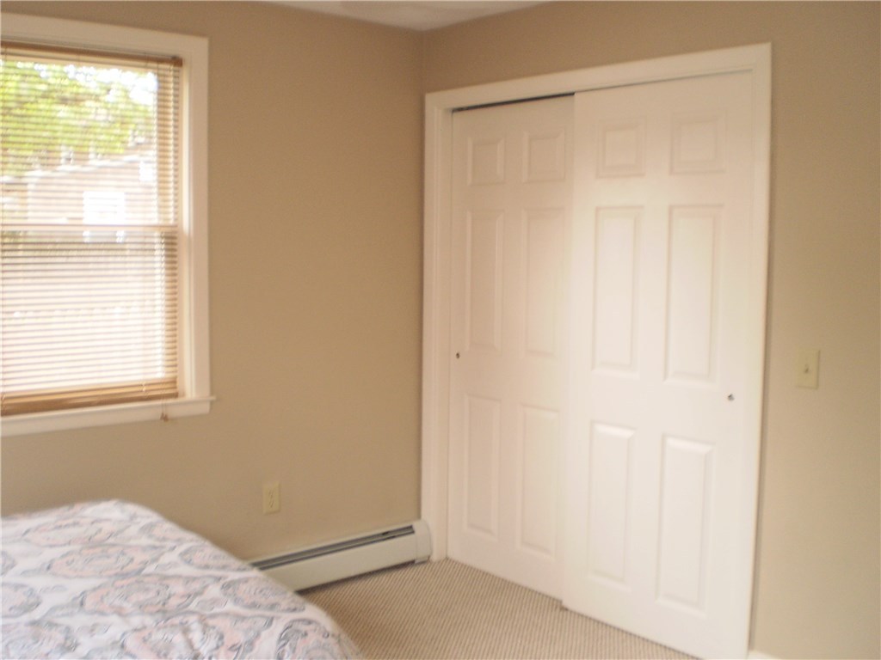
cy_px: 330
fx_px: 916
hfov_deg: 51.4
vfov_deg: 39.7
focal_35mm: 36
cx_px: 440
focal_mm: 6.3
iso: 125
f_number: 3.1
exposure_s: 1/30
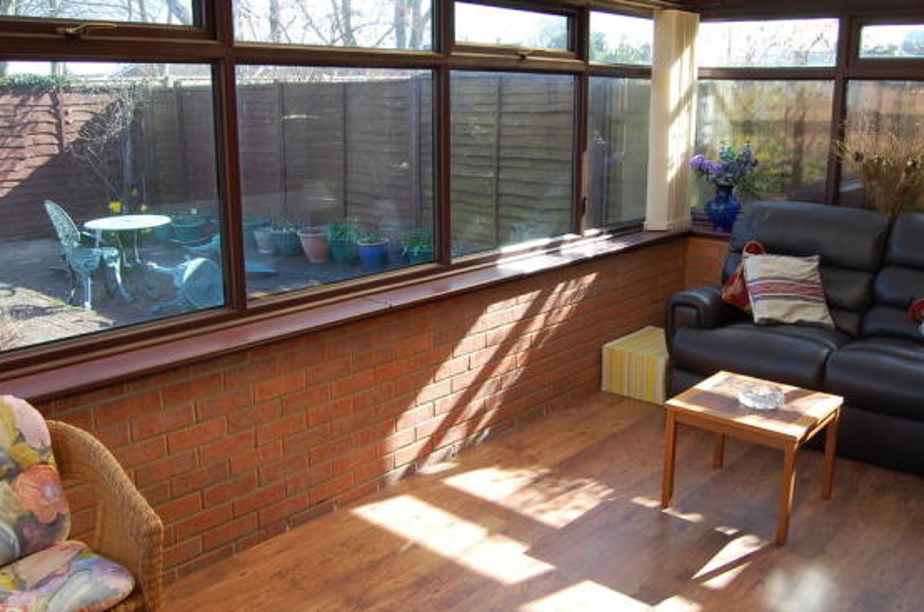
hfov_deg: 58.8
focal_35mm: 32
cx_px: 490
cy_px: 274
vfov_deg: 40.9
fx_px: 820
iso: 250
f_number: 5.6
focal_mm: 18
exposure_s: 1/125
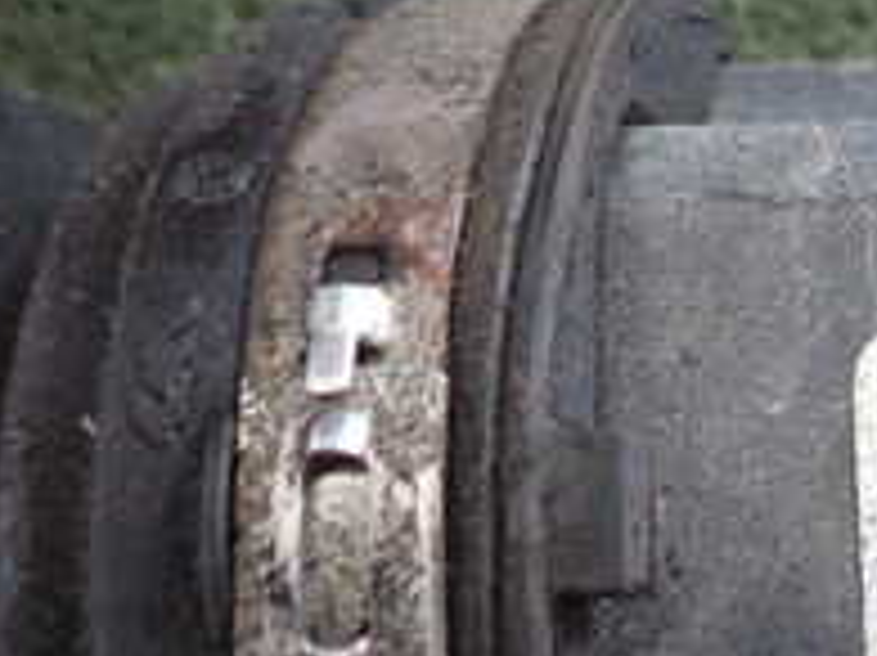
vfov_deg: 18.7
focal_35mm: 77
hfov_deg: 22.0
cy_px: 634
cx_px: 1223
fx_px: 1950
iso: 200
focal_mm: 4.5
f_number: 2
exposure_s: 1/40
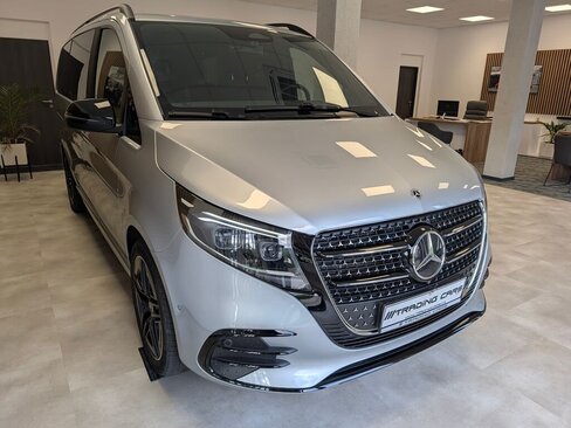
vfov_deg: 56.8
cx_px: 286
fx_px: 396
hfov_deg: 71.6
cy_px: 214
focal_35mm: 24
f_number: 1.68
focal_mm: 6.9
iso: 19
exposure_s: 1/108
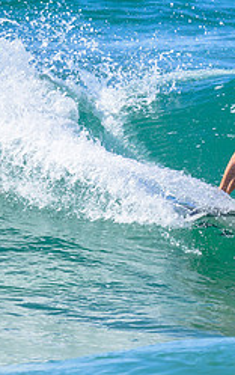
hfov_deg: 1.1
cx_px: 429
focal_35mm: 1185
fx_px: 12122
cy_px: 130
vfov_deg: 1.8
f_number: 10
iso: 1000
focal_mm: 500
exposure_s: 1/2000
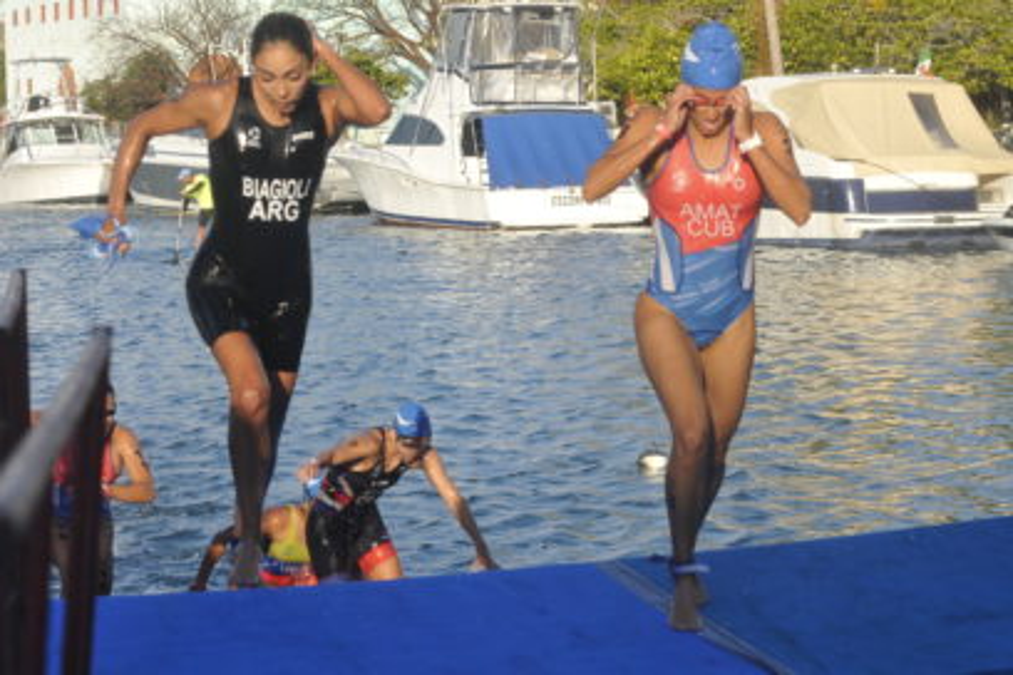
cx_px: 506
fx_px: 3376
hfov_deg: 17.1
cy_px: 338
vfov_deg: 11.4
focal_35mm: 120
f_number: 10
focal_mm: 80
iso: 400
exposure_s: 1/320
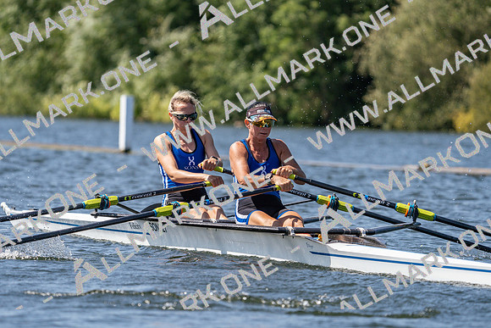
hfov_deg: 6.2
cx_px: 246
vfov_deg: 4.1
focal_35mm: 335
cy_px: 164
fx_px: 4570
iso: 320
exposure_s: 1/2000
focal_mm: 335
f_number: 6.3
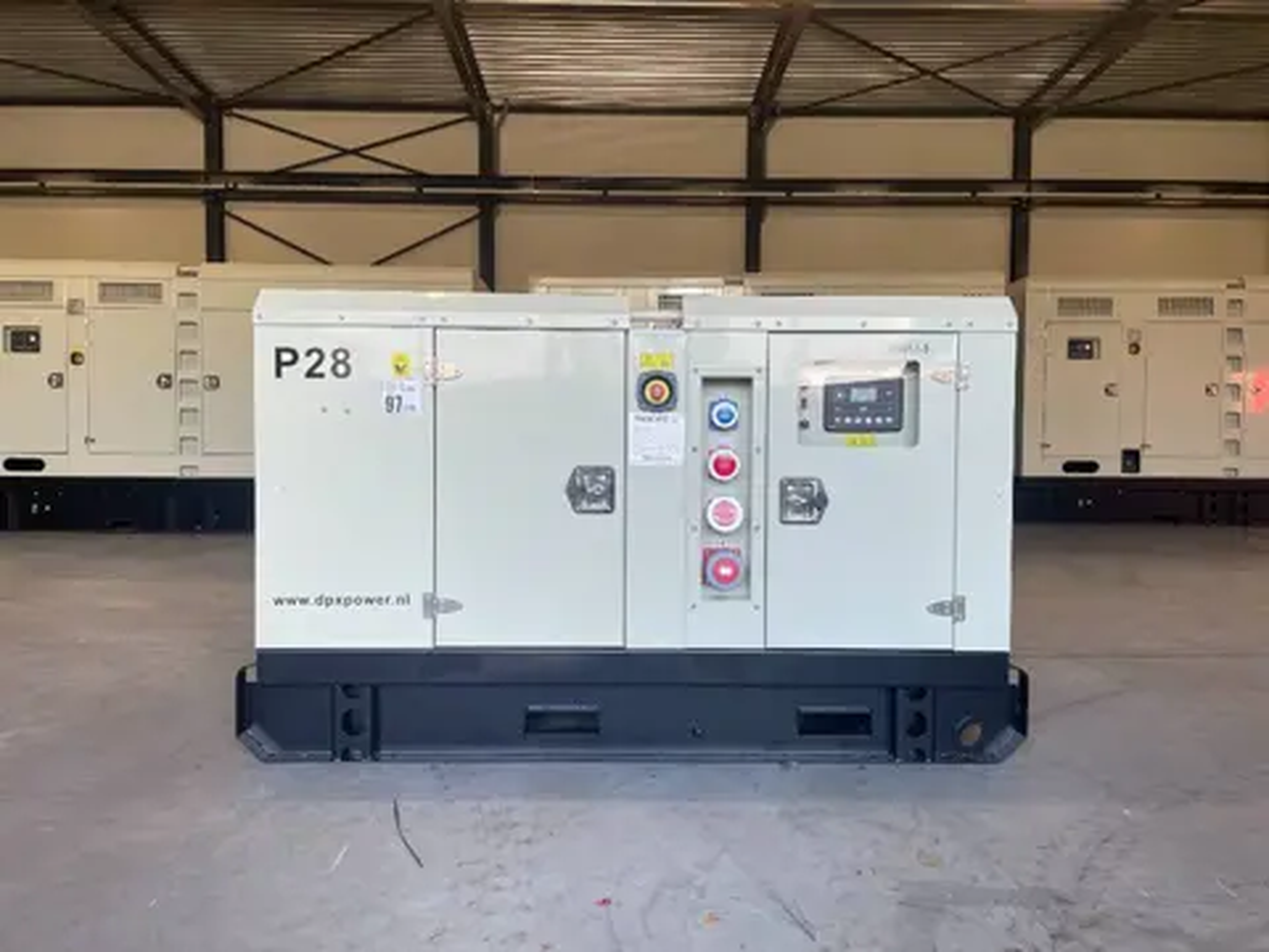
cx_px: 634
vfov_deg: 53.1
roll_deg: -0.4
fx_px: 953
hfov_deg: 67.3
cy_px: 476
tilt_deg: -3.1
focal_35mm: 26
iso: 50
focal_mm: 4.2
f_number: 1.6
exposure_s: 1/100
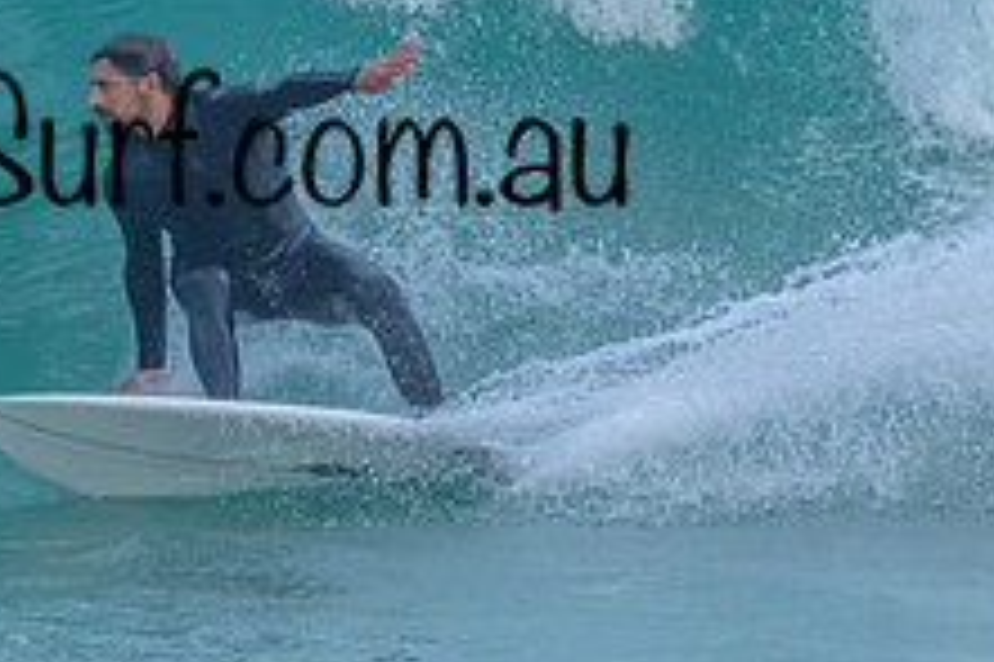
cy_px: 105
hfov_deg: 0.7
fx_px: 81390
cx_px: 148
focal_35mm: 2950
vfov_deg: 0.5
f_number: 9
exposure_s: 1/1600
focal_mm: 1120
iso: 2500
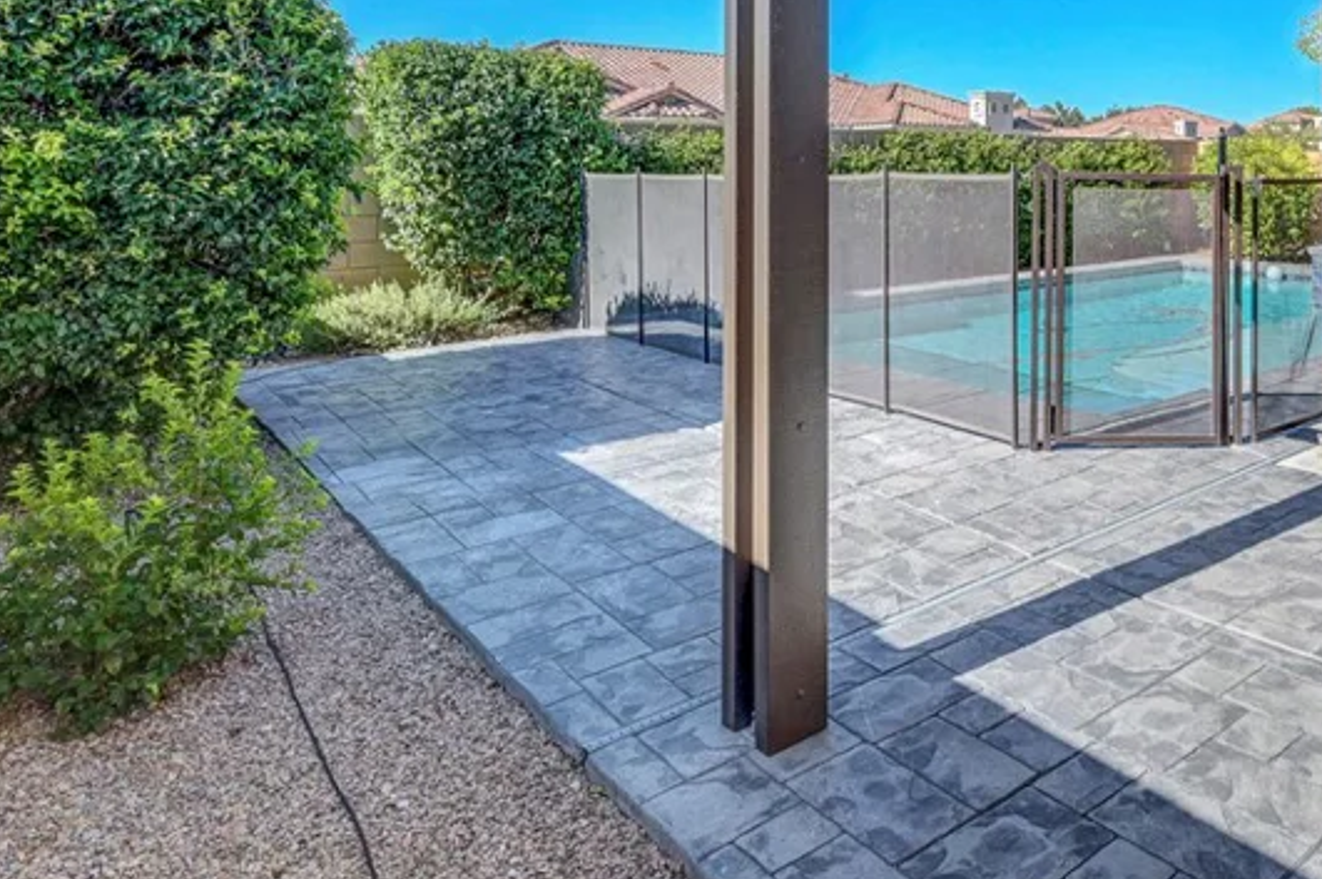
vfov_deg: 44.9
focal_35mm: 27
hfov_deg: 64.1
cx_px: 963
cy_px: 146
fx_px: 991
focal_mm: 14
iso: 400
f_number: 9
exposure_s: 1/160
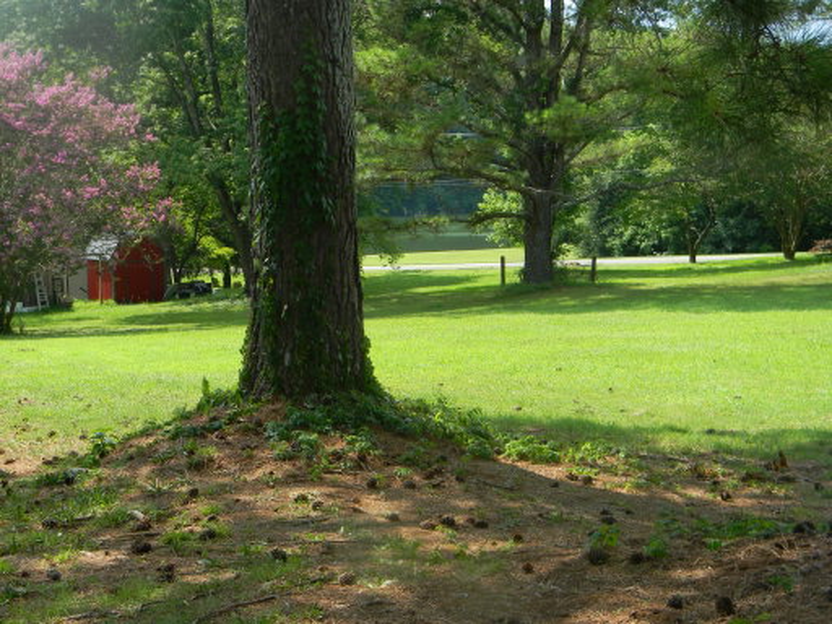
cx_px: 416
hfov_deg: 34.3
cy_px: 312
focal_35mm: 56
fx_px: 1346
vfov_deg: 26.1
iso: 80
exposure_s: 1/256
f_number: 4.1
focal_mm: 10.1
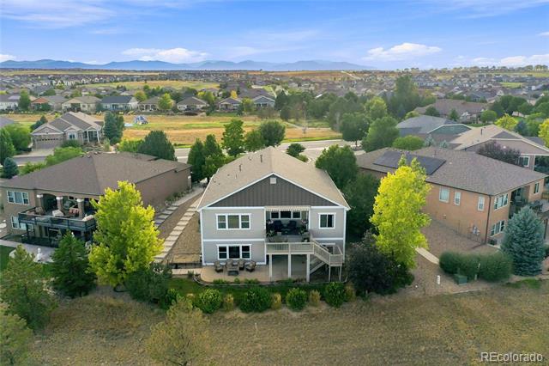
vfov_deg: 46.4
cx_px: 274
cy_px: 183
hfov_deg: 65.5
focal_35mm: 28
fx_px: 427
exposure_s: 1/400
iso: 100
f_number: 5.6
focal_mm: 10.3
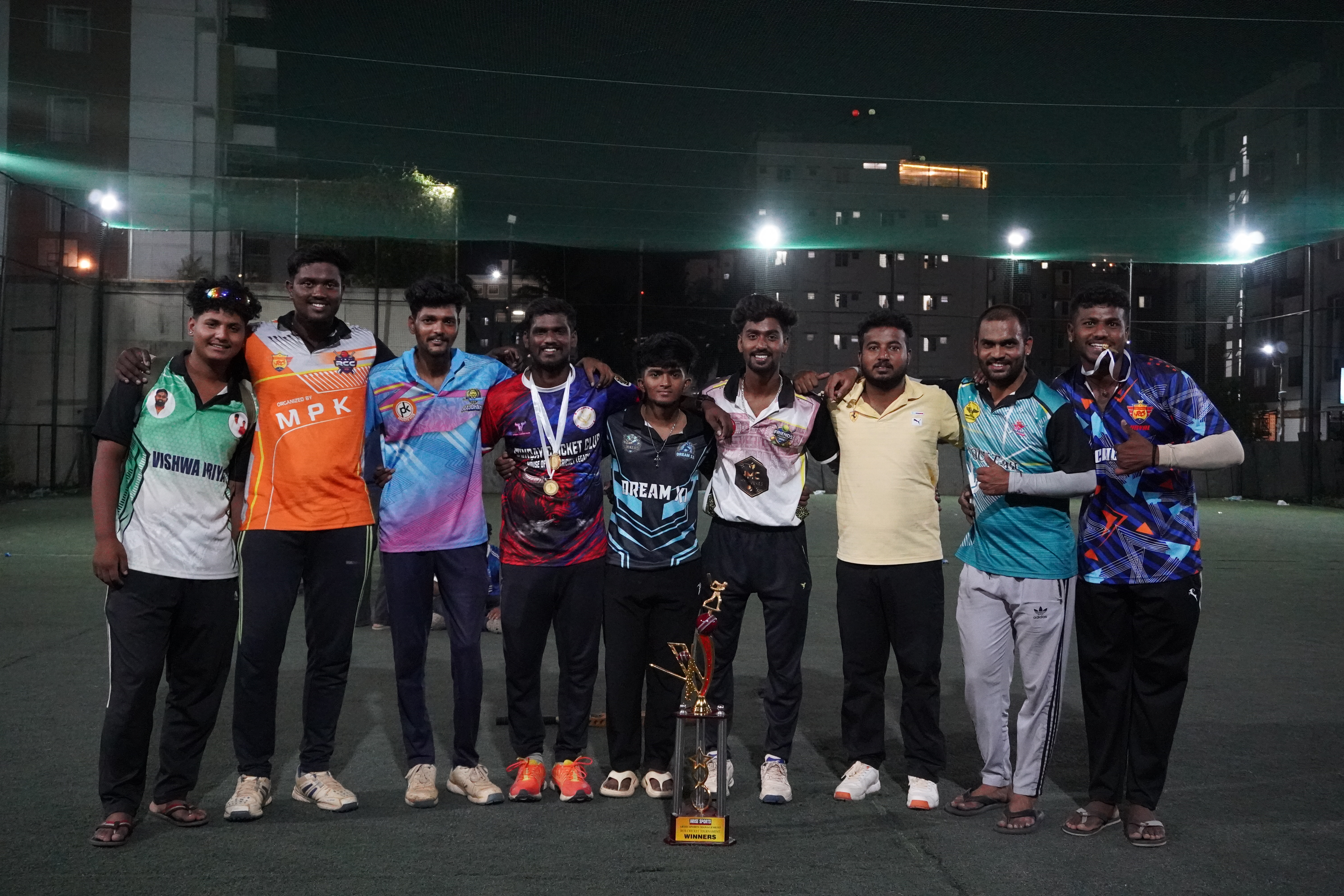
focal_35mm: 38
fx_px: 1400
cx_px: 672
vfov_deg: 35.5
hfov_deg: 51.3
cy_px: 448
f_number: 4.5
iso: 6400
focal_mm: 25
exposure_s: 1/100
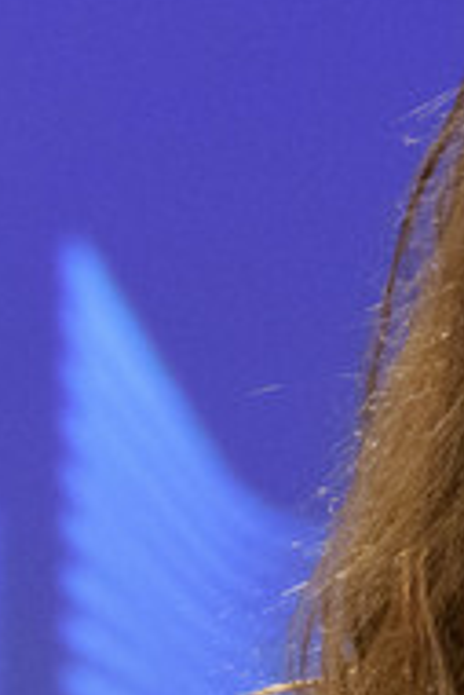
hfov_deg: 0.9
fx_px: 30489
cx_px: 731
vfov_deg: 1.3
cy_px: 565
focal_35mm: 1580
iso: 2500
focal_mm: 250
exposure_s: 1/125
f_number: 6.3
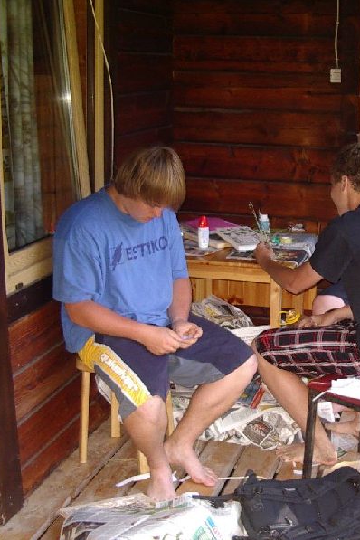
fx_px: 795
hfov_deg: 25.1
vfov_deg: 37.5
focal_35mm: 53
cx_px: 282
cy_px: 270
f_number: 2.6
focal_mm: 5.8
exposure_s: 1/60
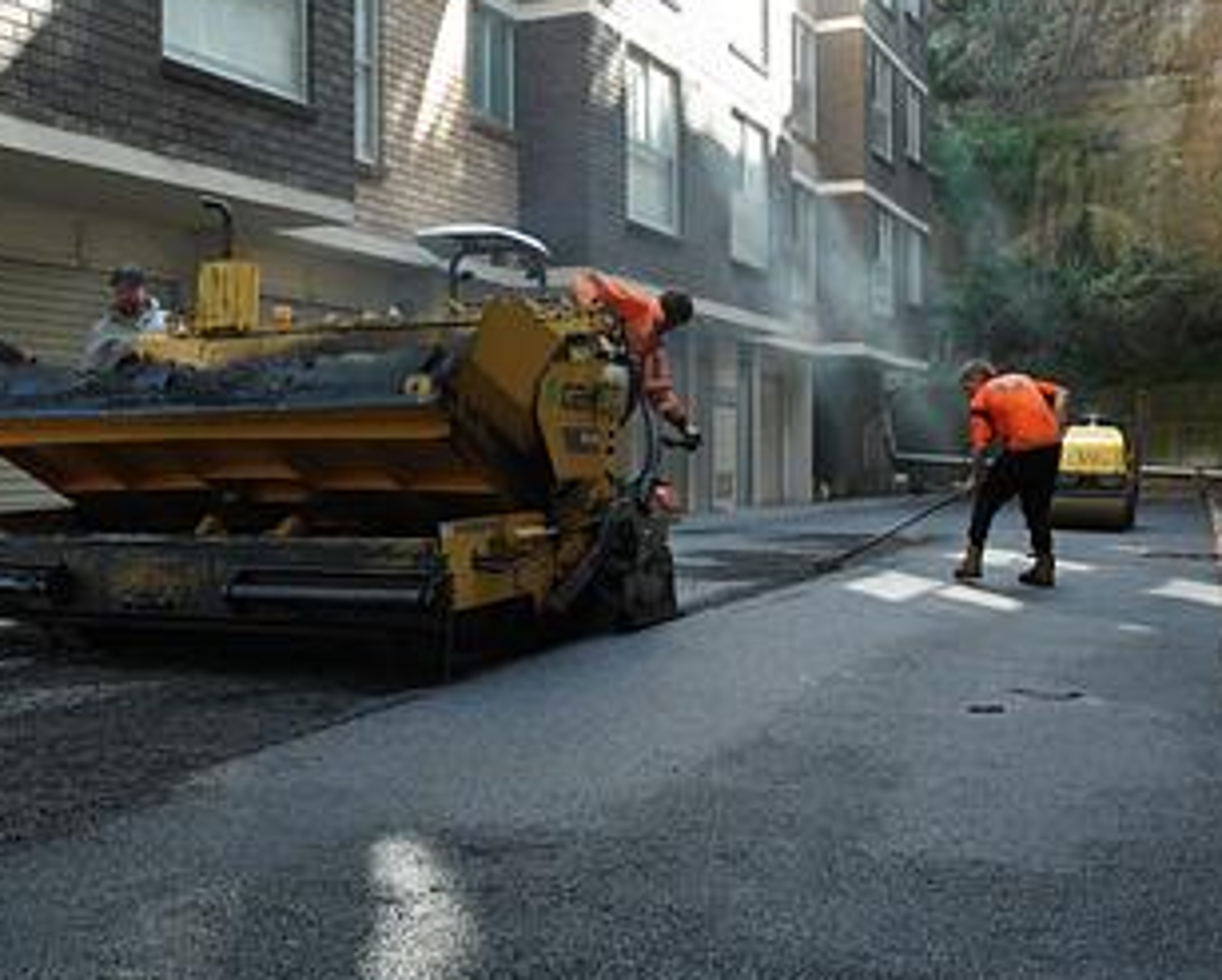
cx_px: 402
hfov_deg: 41.4
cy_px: 554
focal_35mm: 44
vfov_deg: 34.1
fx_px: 1592
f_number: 6.3
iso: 4000
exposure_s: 1/500
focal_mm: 24
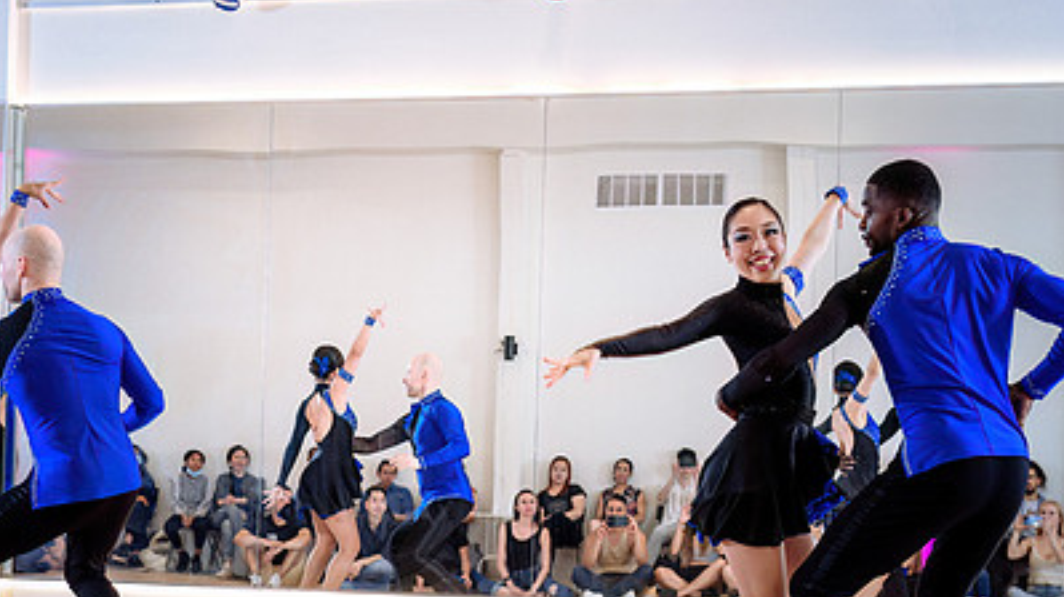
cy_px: 465
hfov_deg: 31.4
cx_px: 515
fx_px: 1889
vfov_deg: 17.8
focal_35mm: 67
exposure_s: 1/250
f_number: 2.8
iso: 1600
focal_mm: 44
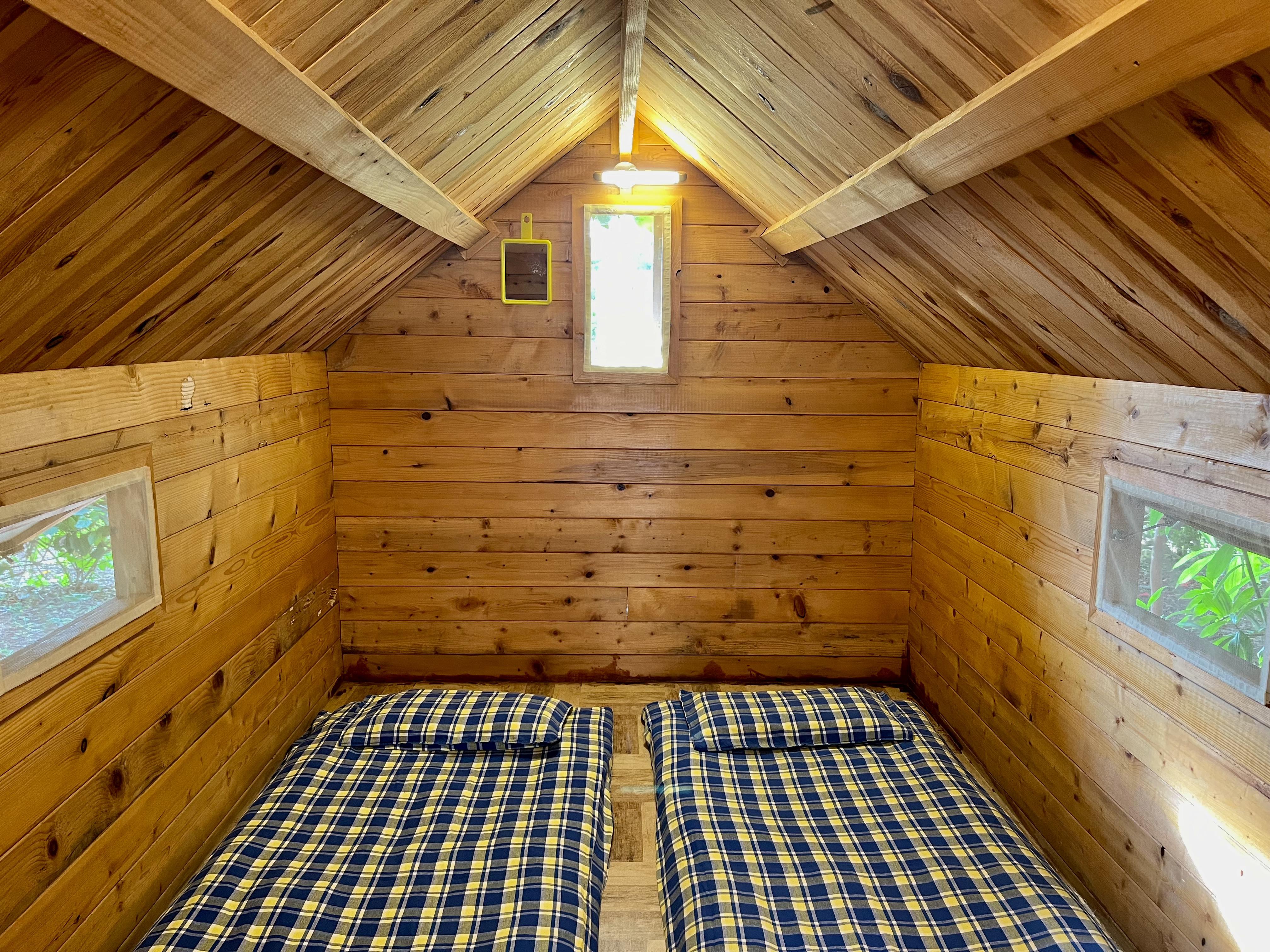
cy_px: 476
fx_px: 954
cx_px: 635
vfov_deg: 53.1
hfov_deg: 67.3
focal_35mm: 26
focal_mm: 5.1
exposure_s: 1/50
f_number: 1.6
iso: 200
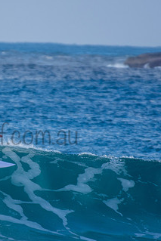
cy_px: 127
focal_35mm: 1363
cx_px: -2
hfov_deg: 1.0
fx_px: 9133
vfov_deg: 1.5
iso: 200
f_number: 5.6
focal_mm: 500
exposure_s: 1/640
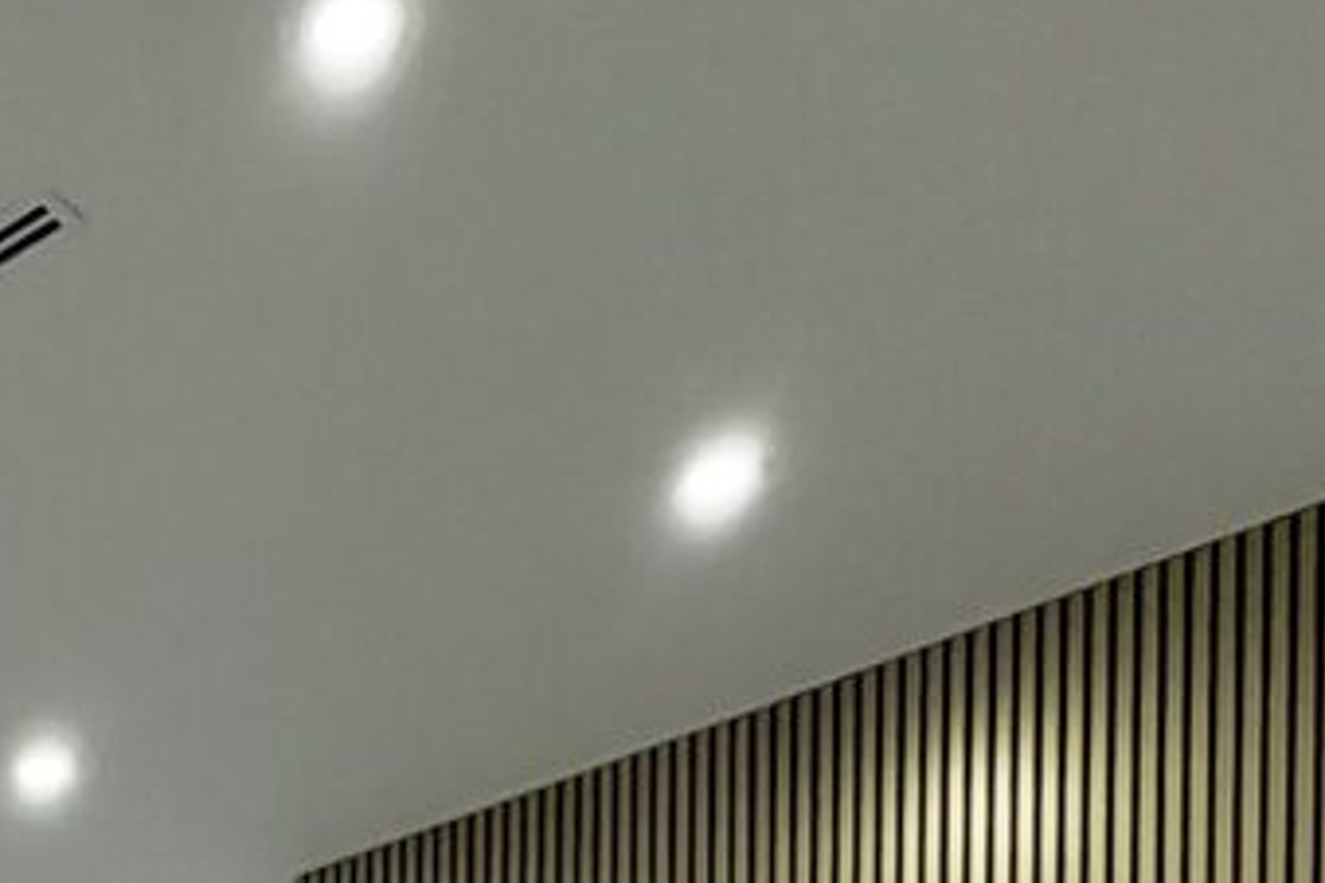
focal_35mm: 66
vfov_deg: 14.4
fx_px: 2429
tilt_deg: +0.3
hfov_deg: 26.8
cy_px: 2071
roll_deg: +0.1
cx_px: -293
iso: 125
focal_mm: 2.22
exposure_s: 1/120
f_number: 2.2
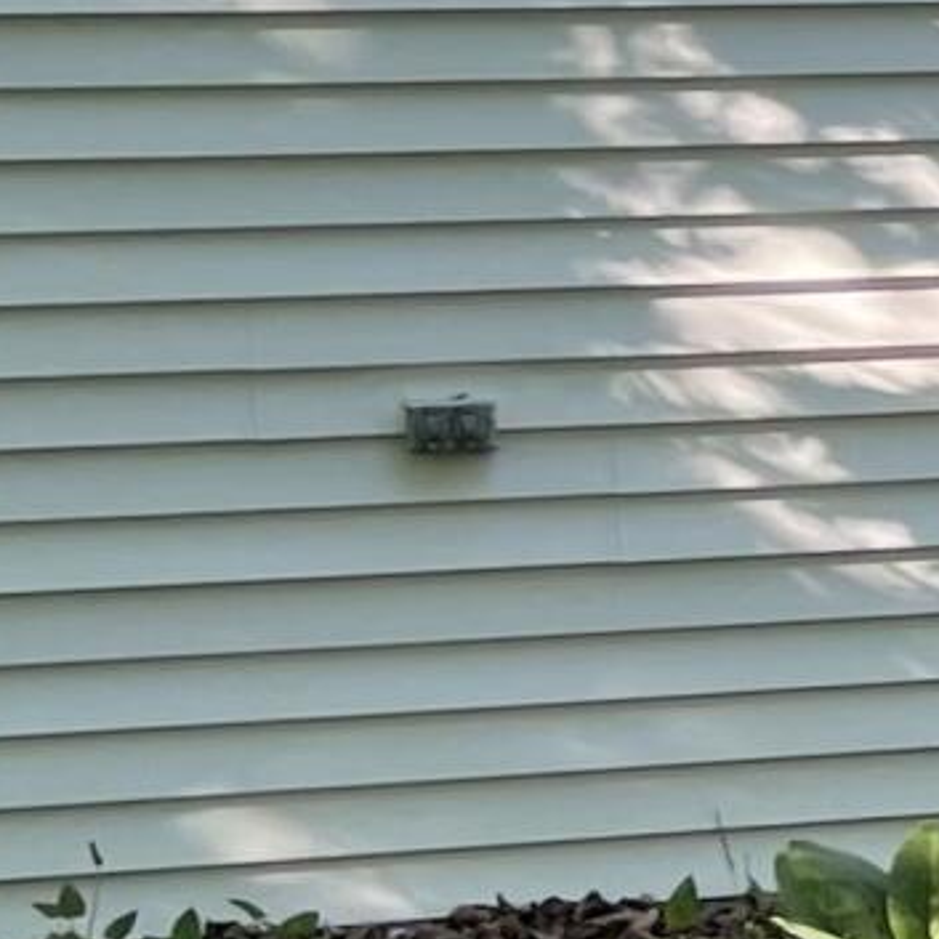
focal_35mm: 188
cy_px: 261
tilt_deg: -5.6
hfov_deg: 7.8
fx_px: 5770
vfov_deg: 9.3
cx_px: 3064
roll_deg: +0.3
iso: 32
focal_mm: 5.1
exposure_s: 1/457
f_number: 1.6
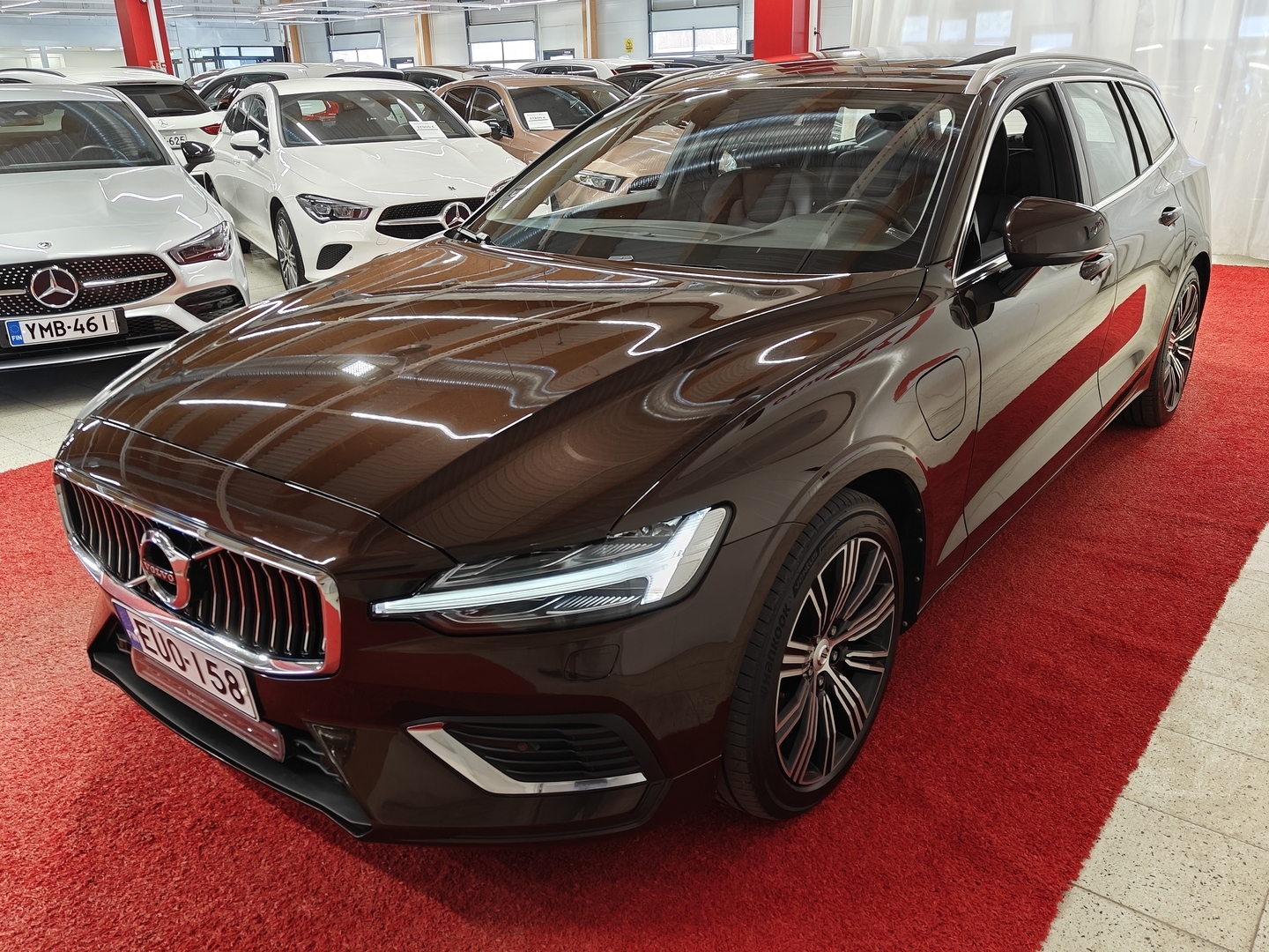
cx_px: 634
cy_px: 476
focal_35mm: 28
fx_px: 1026
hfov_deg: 63.4
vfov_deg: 49.7
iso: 80
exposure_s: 1/50
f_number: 1.8
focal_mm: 5.59
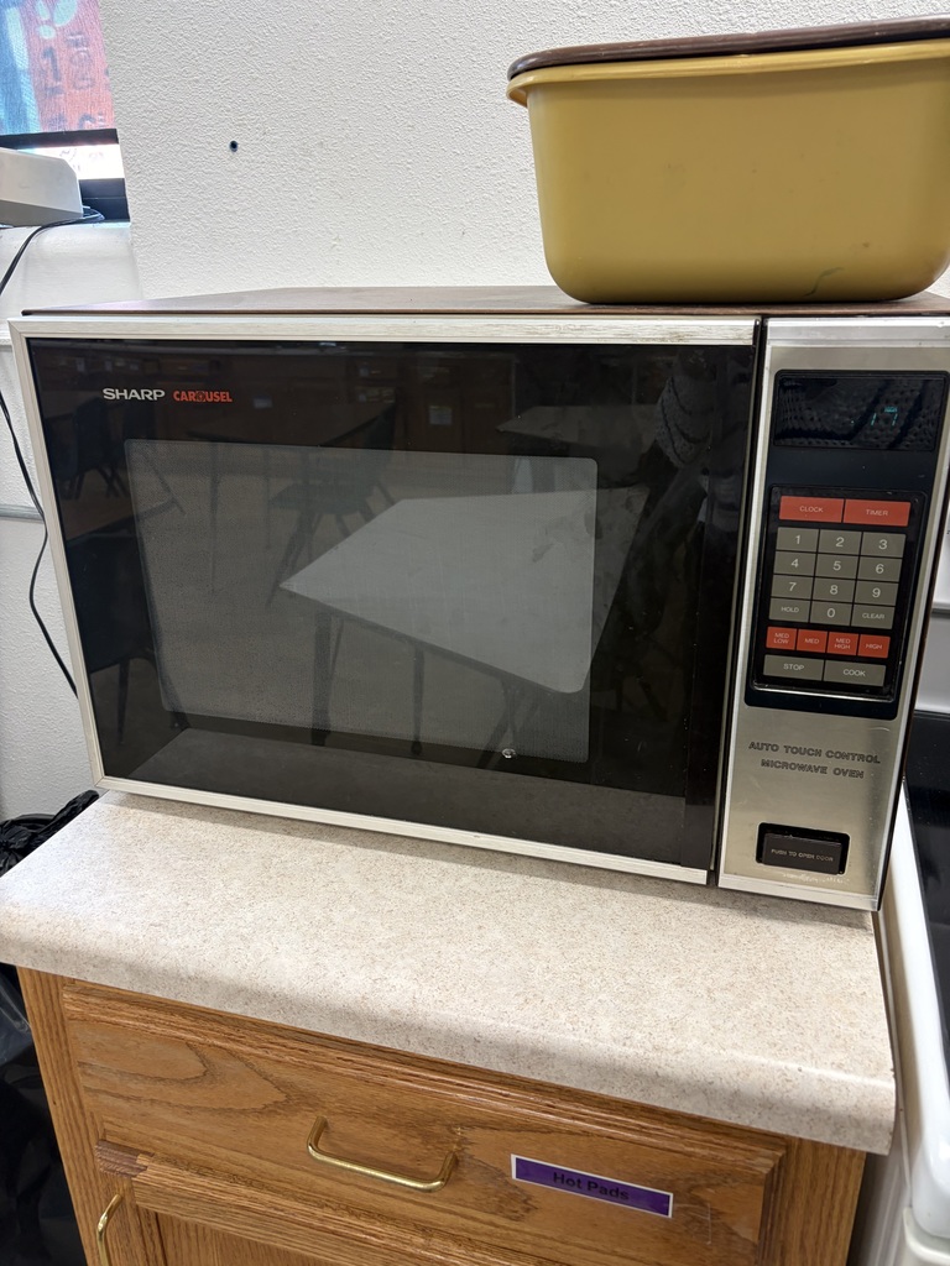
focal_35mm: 26
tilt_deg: -22.5
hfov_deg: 53.1
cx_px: 475
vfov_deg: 67.3
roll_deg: +0.6
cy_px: 633
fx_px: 951
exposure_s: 1/60
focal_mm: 5.96
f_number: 1.6
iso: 80
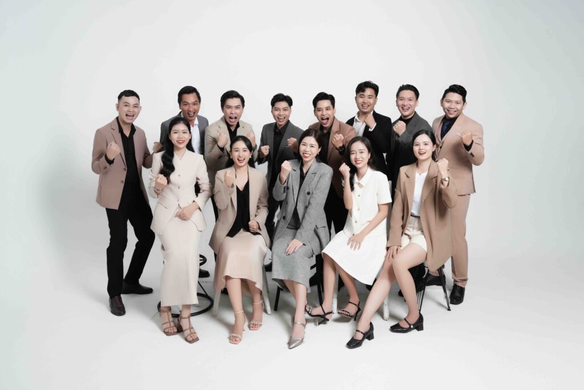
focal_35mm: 24
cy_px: 195
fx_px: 389
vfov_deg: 53.1
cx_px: 292
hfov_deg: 73.7
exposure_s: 1/160
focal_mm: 24
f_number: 5
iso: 250
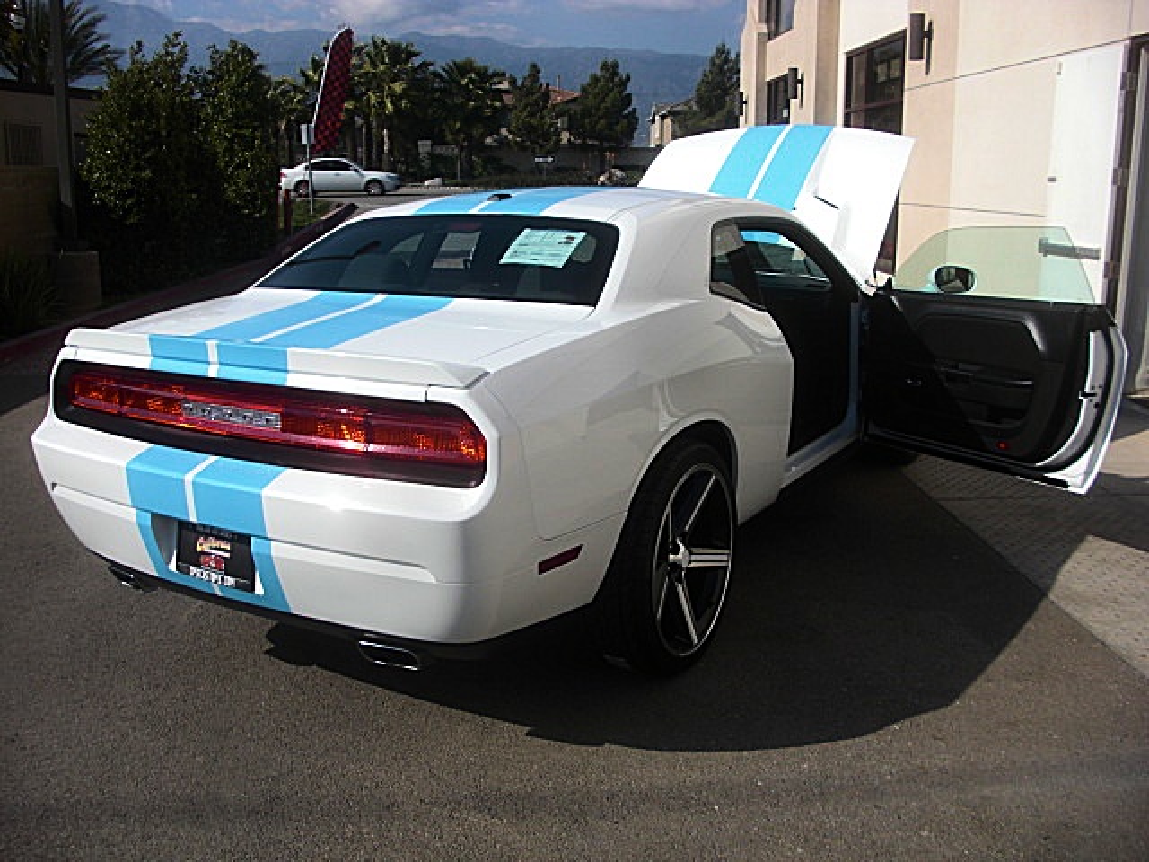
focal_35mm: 36
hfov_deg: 51.4
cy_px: 431
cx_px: 574
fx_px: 1195
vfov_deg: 39.7
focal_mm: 6.3
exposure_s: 1/160
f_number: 7.9
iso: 50
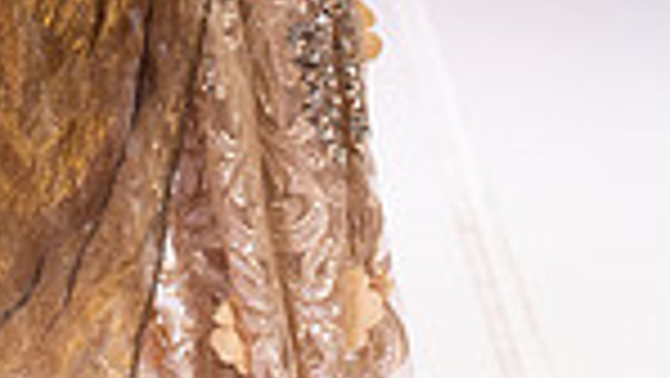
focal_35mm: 291
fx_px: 5173
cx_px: 34
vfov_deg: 4.1
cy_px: -513
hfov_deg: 7.4
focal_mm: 92
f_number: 5.6
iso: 2000
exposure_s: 1/400
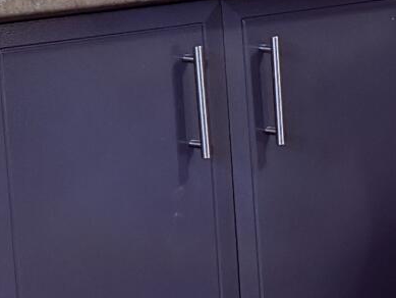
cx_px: 857
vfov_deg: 8.0
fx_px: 2117
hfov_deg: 9.8
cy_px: 76
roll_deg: +0.9
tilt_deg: -8.2
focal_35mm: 185
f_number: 1.78
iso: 200
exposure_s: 1/120
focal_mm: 6.76
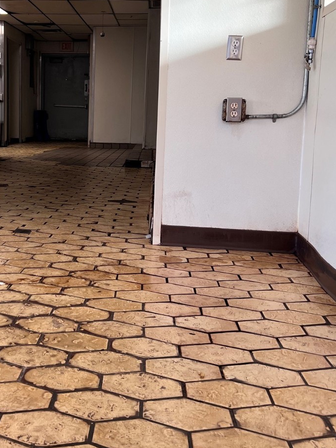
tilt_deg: -7.0
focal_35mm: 44
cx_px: 68
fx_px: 569
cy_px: 178
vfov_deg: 42.7
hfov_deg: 32.0
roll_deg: -0.9
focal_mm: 5.7
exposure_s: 1/121
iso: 64
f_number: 1.5
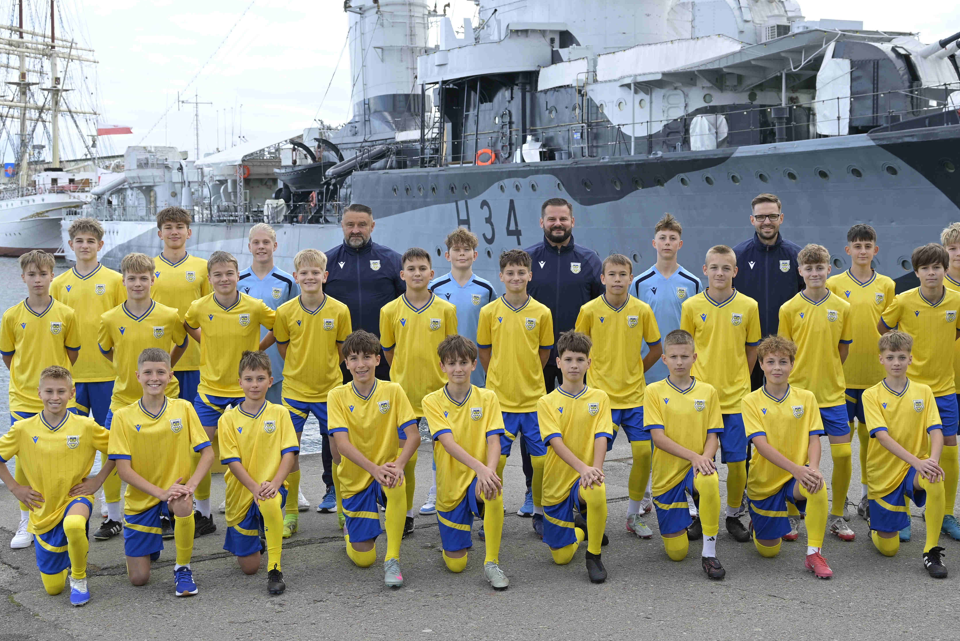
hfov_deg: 34.4
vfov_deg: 23.4
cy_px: 314
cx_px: 538
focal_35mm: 58
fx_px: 1547
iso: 250
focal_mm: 42
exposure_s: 1/200
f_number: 7.1
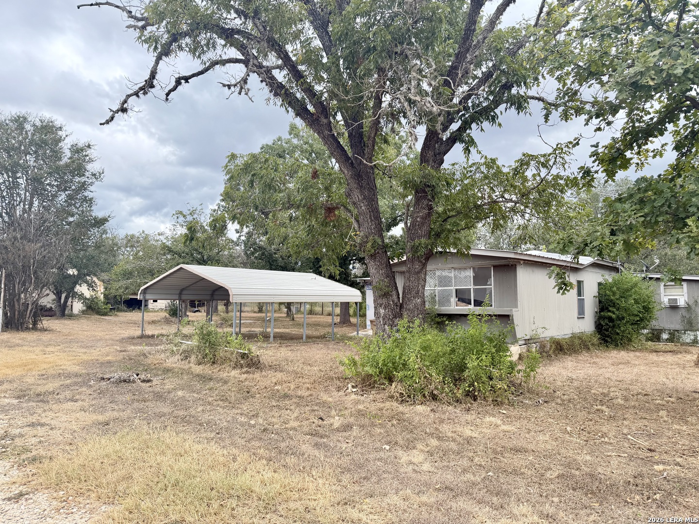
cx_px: 350
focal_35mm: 24
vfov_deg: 56.8
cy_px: 262
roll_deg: -0.2
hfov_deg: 71.6
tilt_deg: +4.2
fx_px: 485
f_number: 1.78
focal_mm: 6.76
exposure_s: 1/1812
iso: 100
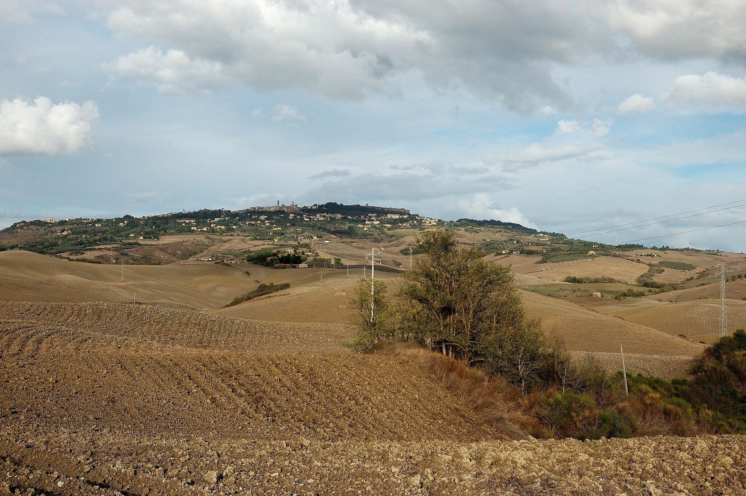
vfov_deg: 29.8
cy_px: 248
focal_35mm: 45
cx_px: 373
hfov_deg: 43.6
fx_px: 932
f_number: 8
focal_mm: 30
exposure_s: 1/320
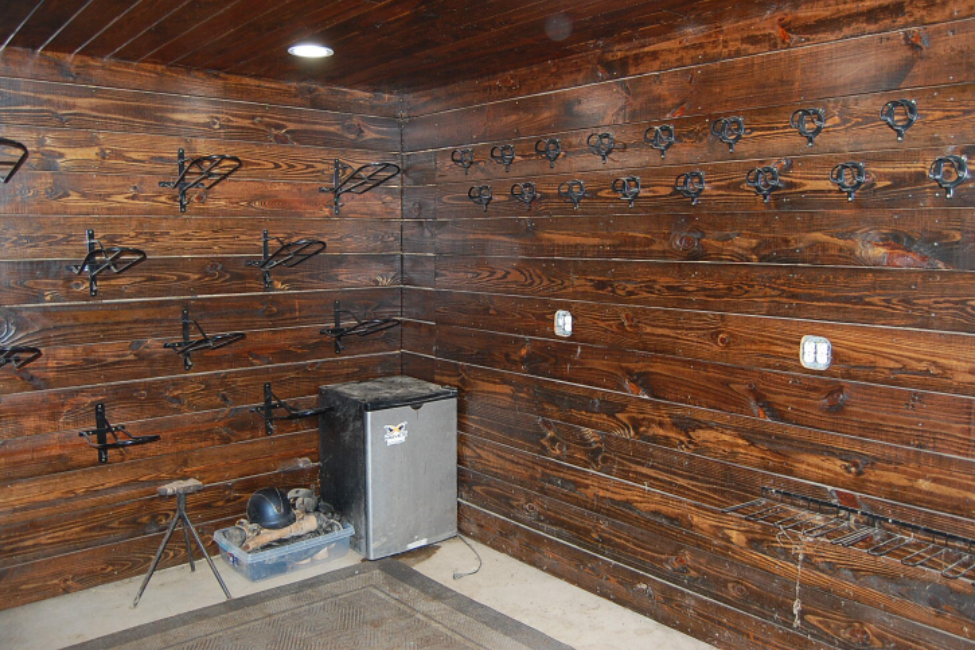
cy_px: 316
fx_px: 758
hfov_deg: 65.5
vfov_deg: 46.4
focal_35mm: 28
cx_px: 483
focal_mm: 18
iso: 400
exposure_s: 1/60
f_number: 3.5
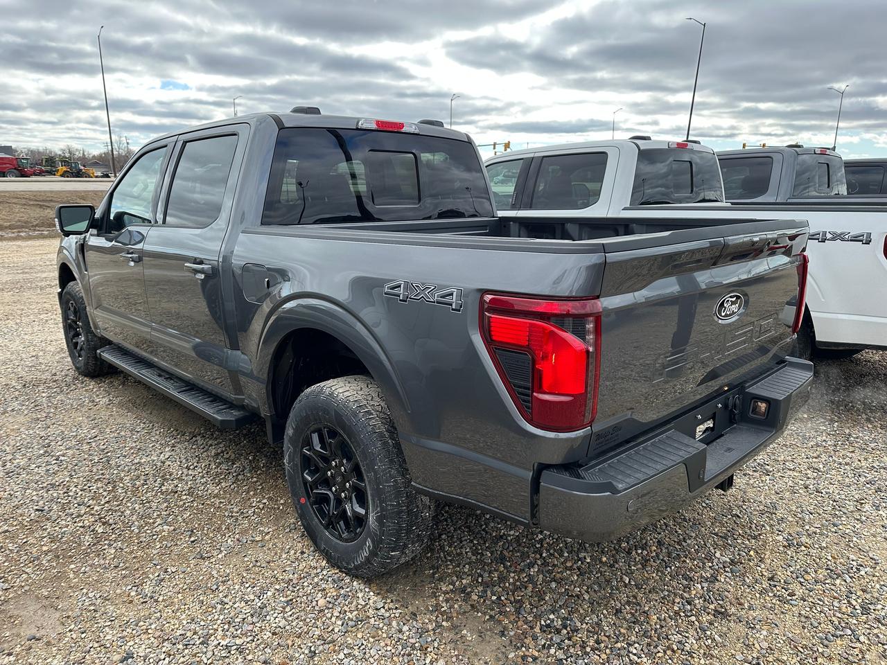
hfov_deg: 71.6
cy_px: 332
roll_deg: -0.5
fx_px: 615
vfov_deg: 56.8
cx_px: 444
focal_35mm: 24
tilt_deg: -13.2
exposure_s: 1/1241
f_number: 1.78
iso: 80
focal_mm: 6.86
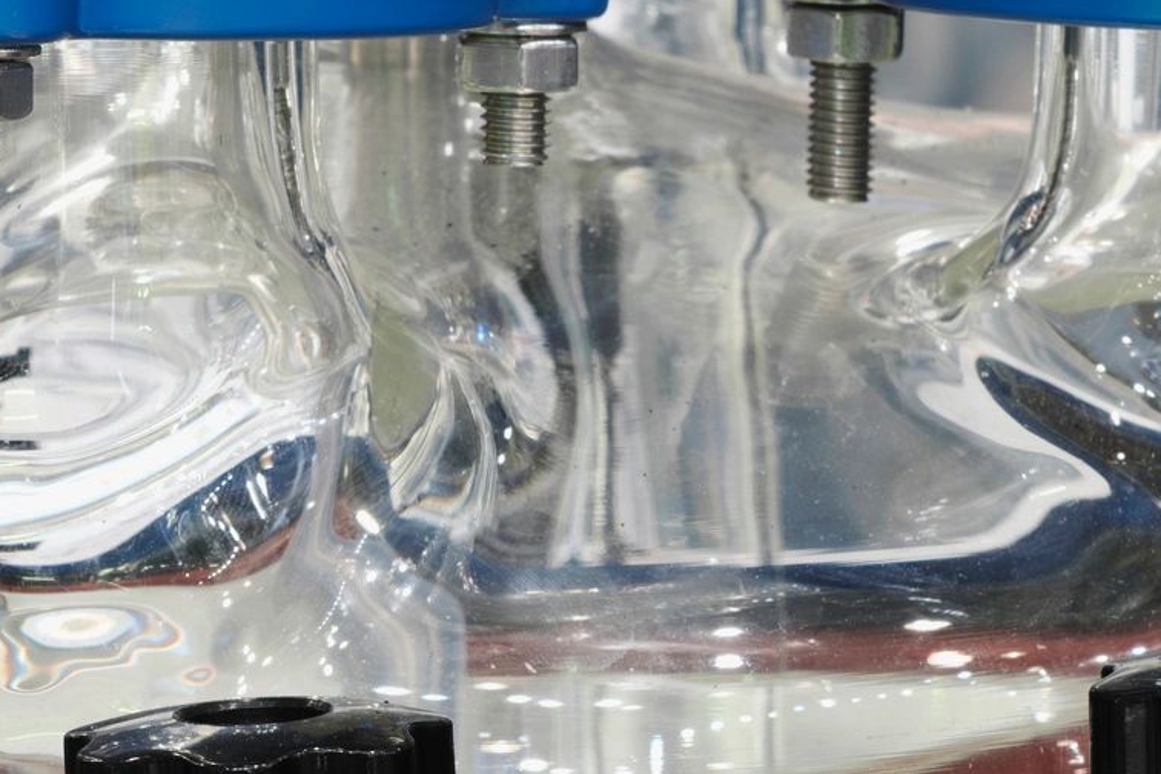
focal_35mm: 233
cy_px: 562
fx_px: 7514
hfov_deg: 8.8
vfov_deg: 5.9
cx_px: 508
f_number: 13
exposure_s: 1/1.67
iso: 800
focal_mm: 55
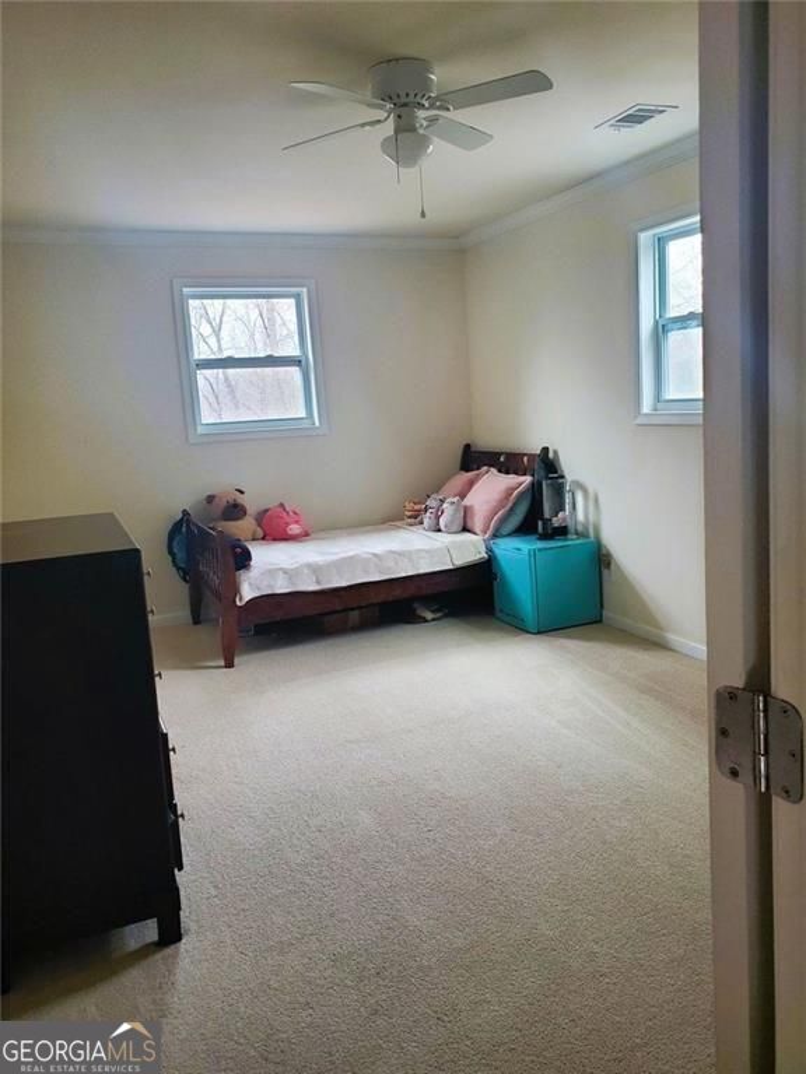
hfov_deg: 53.1
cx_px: 403
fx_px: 807
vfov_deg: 67.3
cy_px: 537
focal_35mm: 26
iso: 200
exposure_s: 1/40
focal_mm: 4.3
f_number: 2.4
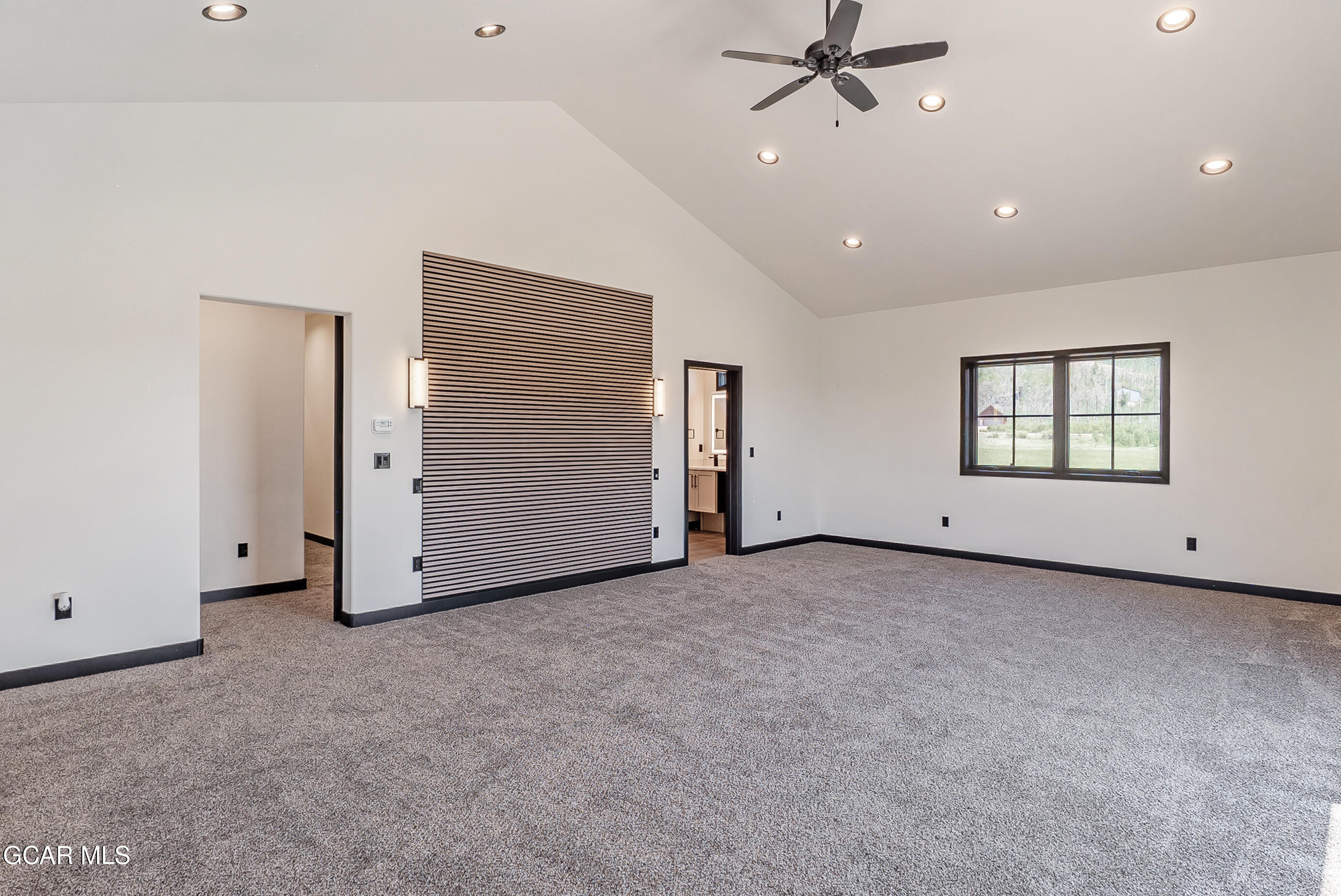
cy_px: 448
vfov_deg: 67.4
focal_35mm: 18
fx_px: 671
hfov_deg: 90.0
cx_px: 670
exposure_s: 1/2.5
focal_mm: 12
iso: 100
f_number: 10
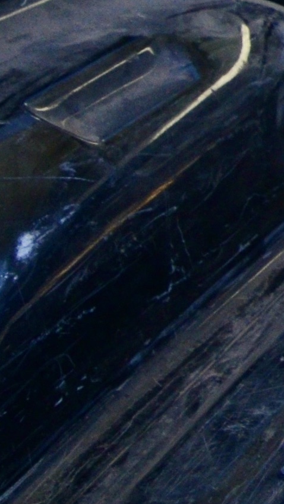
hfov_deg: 8.9
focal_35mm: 100
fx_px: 1339
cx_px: 946
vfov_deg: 19.5
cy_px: -171
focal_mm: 11
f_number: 5
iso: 400
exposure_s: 1/100
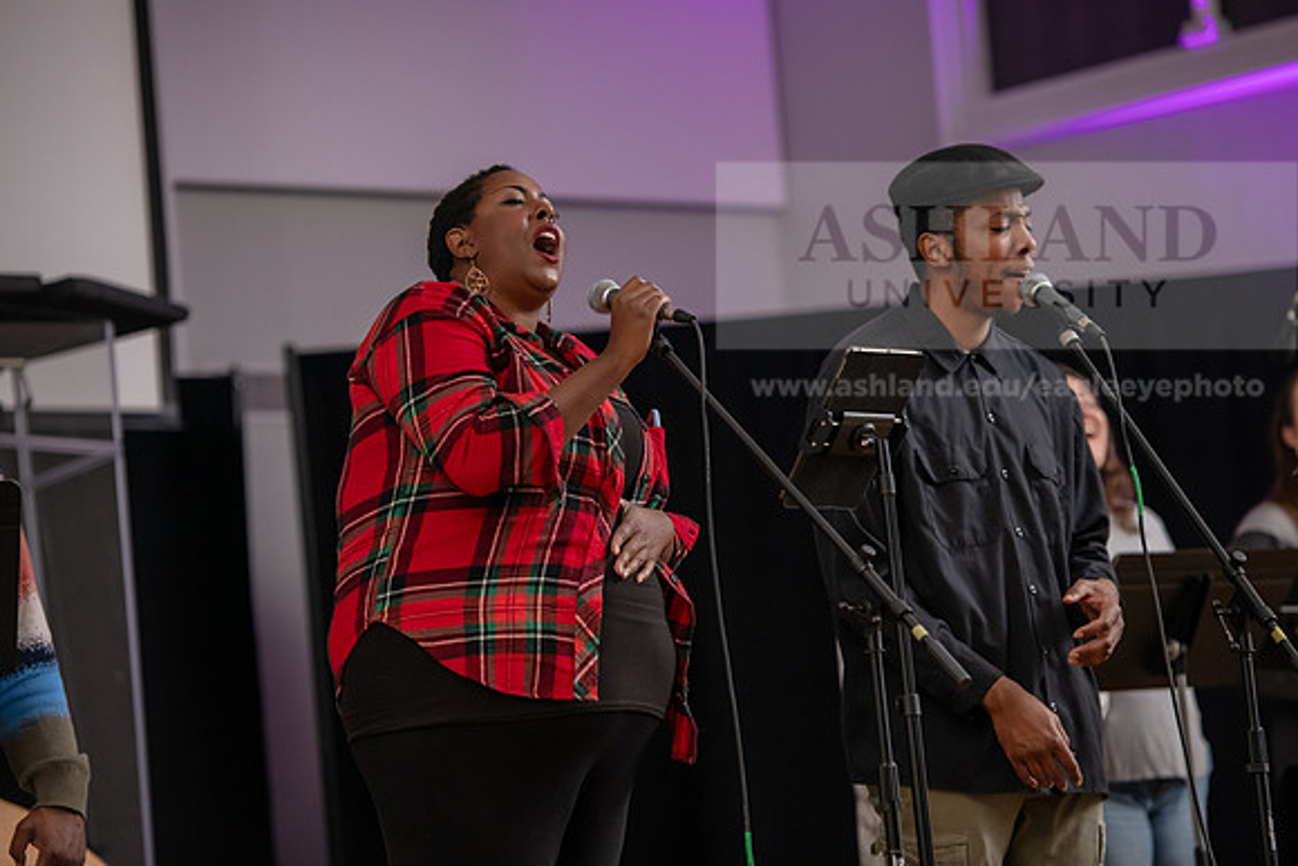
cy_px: 433
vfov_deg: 9.5
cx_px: 649
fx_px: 5229
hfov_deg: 14.2
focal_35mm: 145
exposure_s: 1/60
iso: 2000
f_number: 3.5
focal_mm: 145
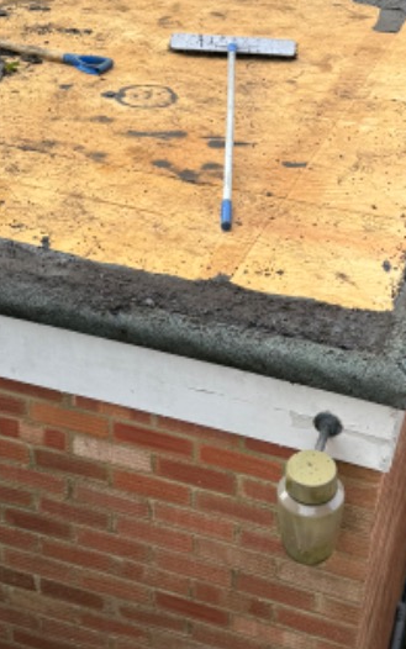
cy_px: 186
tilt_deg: -29.4
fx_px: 1026
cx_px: 230
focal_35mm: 58
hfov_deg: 22.4
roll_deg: +0.9
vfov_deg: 34.6
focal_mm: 6.76
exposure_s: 1/747
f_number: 1.78
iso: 80
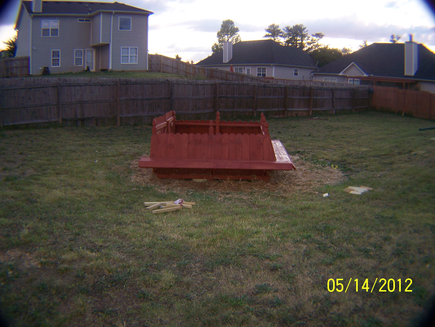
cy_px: 164
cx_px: 218
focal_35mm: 38
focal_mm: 6.3
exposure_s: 1/60
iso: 80
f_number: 2.8
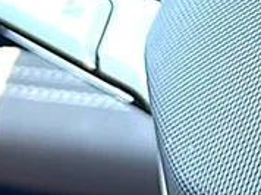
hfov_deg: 10.0
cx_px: 434
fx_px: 1423
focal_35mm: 189
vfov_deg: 7.7
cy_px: -89
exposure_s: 1/267
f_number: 1.78
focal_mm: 6.86
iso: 80
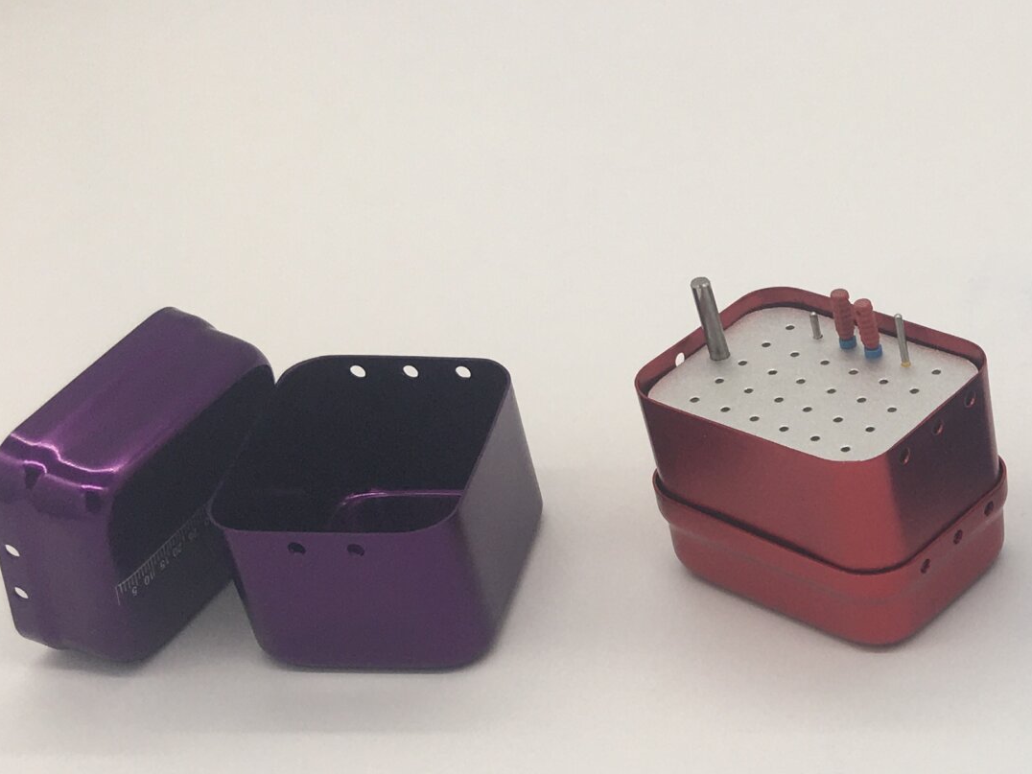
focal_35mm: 69
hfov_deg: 25.7
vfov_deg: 20.2
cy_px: 874
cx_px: 1177
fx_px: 2057
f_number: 2.2
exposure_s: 1/153
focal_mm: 4.15
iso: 25
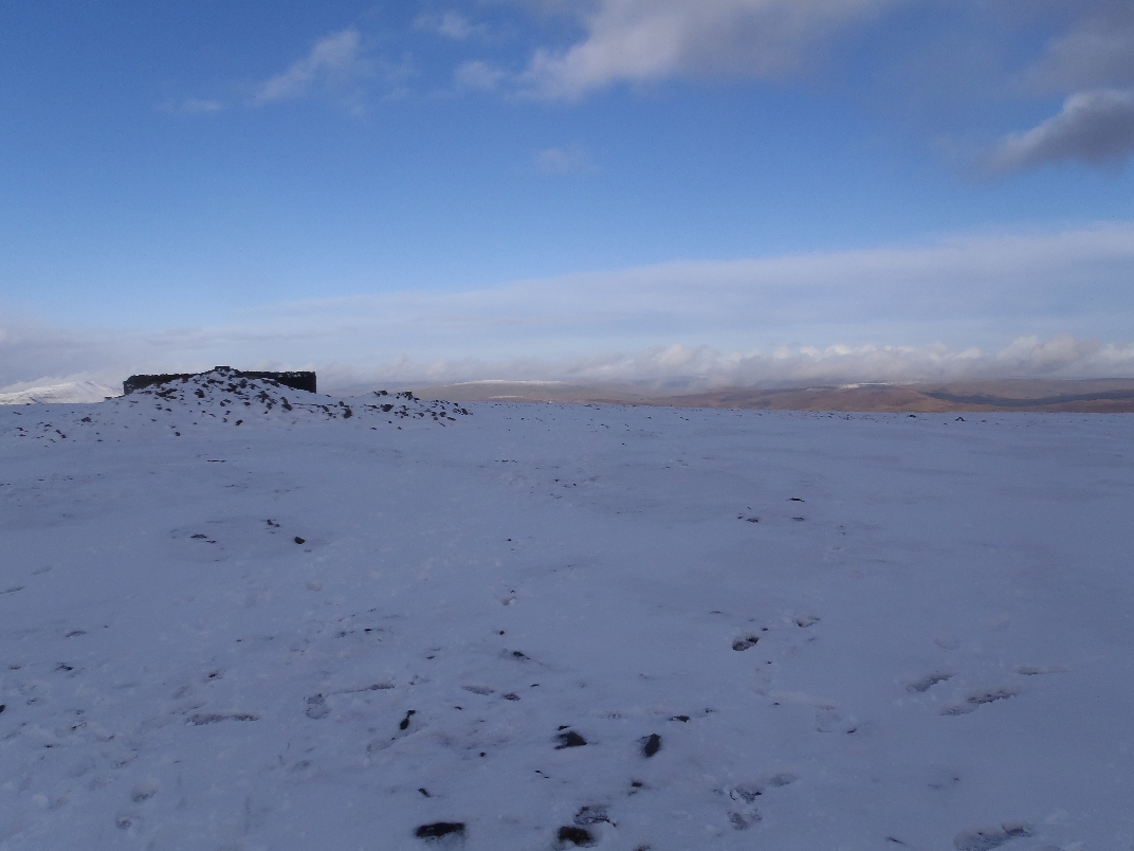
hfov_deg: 63.4
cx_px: 567
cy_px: 426
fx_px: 917
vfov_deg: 49.7
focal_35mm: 28
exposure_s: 1/640
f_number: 5.6
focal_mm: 5
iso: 80
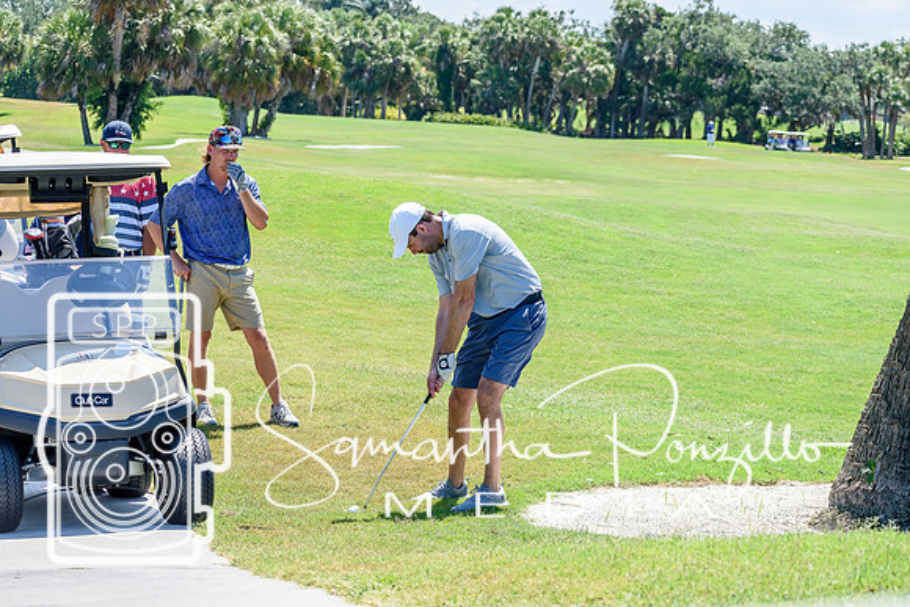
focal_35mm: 120
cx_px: 455
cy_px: 304
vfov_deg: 11.4
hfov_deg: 17.1
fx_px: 3034
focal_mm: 80
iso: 200
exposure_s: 1/800
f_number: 7.1
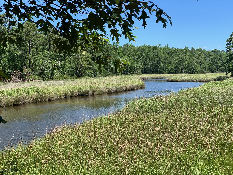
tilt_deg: -1.9
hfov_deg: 36.8
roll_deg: +0.2
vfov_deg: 28.0
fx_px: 350
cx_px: 116
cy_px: 88
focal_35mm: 52
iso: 16
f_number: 2.4
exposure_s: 1/516
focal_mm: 6
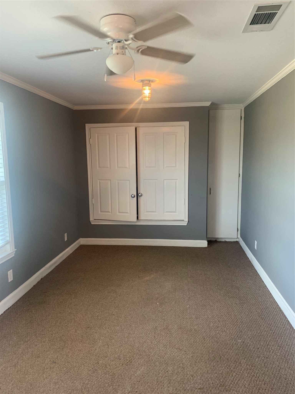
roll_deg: +0.7
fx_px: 295
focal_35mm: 26
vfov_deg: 67.3
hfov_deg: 53.1
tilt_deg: -5.8
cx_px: 148
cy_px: 197
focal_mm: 4.25
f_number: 1.8
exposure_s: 1/60
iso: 125
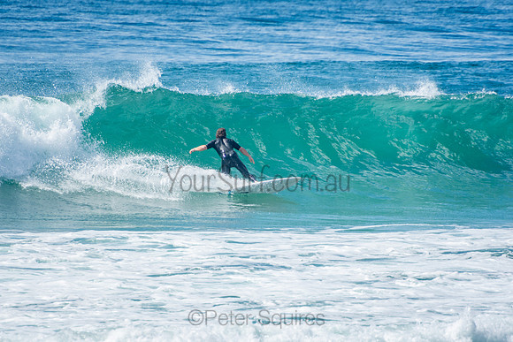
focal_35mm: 600
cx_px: 256
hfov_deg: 3.4
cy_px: 171
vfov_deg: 2.3
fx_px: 8552
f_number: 5.6
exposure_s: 1/1250
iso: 250
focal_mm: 400
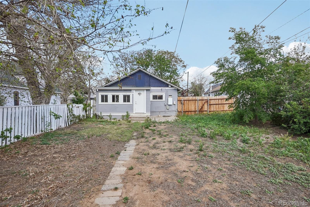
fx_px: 155
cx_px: 155
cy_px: 104
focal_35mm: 18
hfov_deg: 90.0
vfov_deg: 67.4
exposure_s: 1/125
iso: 100
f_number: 8
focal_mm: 12
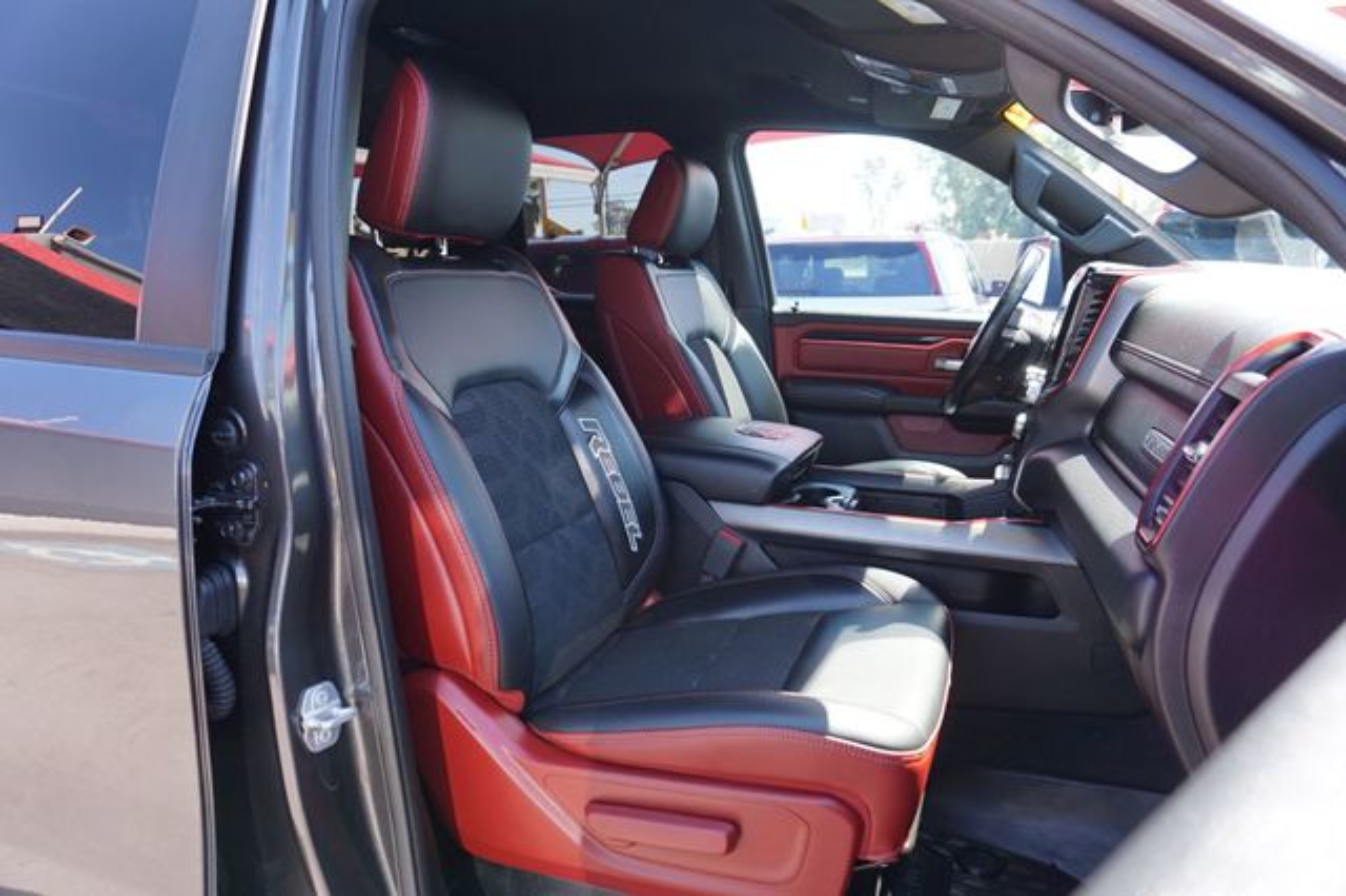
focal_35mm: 24
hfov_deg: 73.8
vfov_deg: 53.1
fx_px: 897
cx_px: 673
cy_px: 448
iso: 100
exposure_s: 1/60
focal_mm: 16
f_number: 4
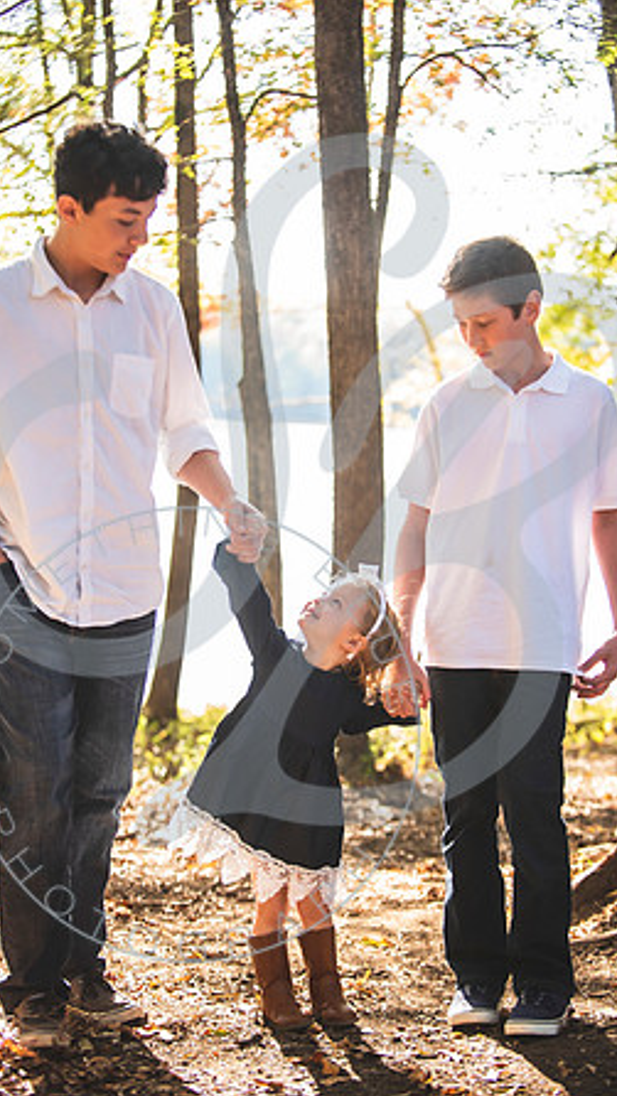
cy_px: 548
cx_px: 302
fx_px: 2151
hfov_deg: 16.3
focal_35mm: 74
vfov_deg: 28.6
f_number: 2.8
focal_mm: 70
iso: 400
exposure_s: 1/250
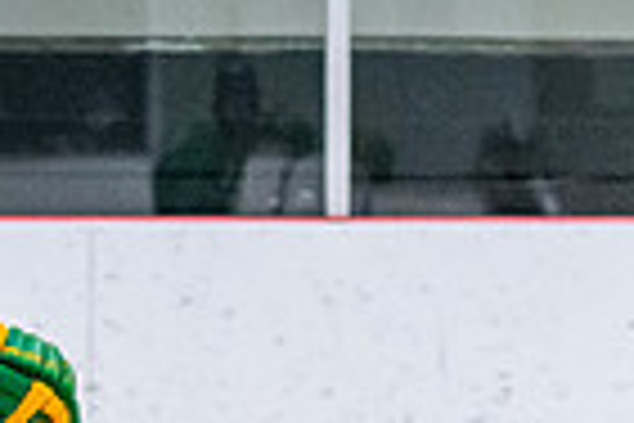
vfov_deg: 2.2
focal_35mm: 617
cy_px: 453
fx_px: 10865
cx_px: -243
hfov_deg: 3.3
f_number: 2.8
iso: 4000
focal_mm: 90
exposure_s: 1/800
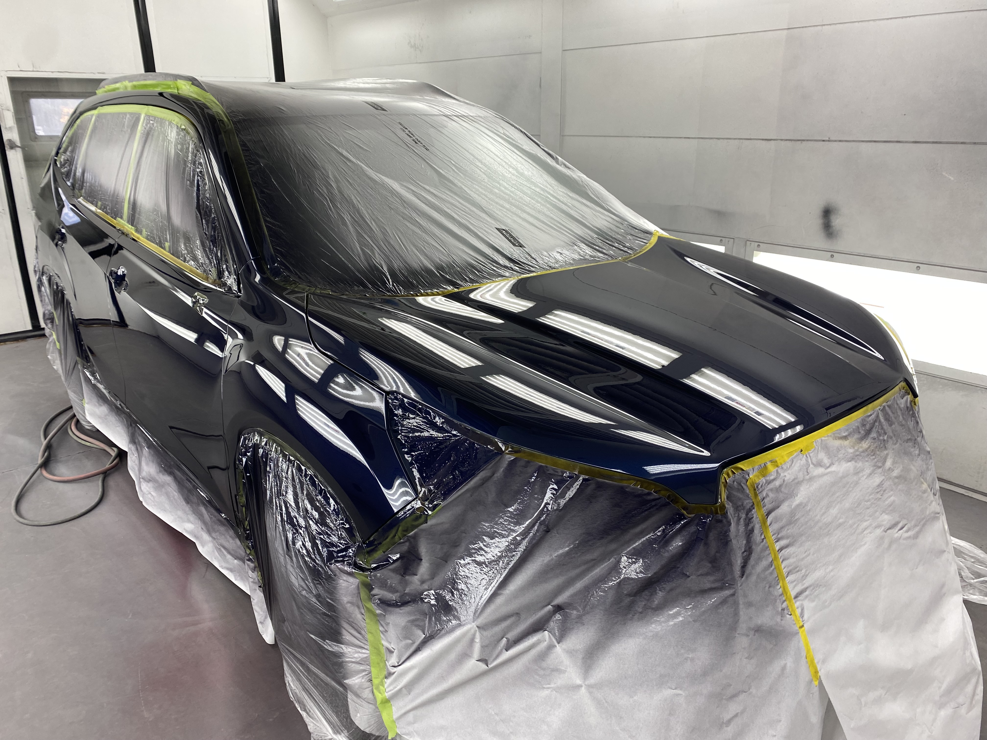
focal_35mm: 26
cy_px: 370
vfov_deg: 53.1
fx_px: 741
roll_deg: +1.3
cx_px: 494
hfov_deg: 67.3
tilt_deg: -19.7
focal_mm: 4.25
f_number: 1.8
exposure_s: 1/120
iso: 50
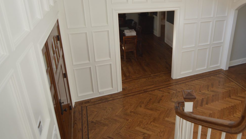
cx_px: 161
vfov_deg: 45.0
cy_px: 37
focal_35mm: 25
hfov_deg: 72.7
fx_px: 161
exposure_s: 1/125
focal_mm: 11
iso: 320
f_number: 2.8
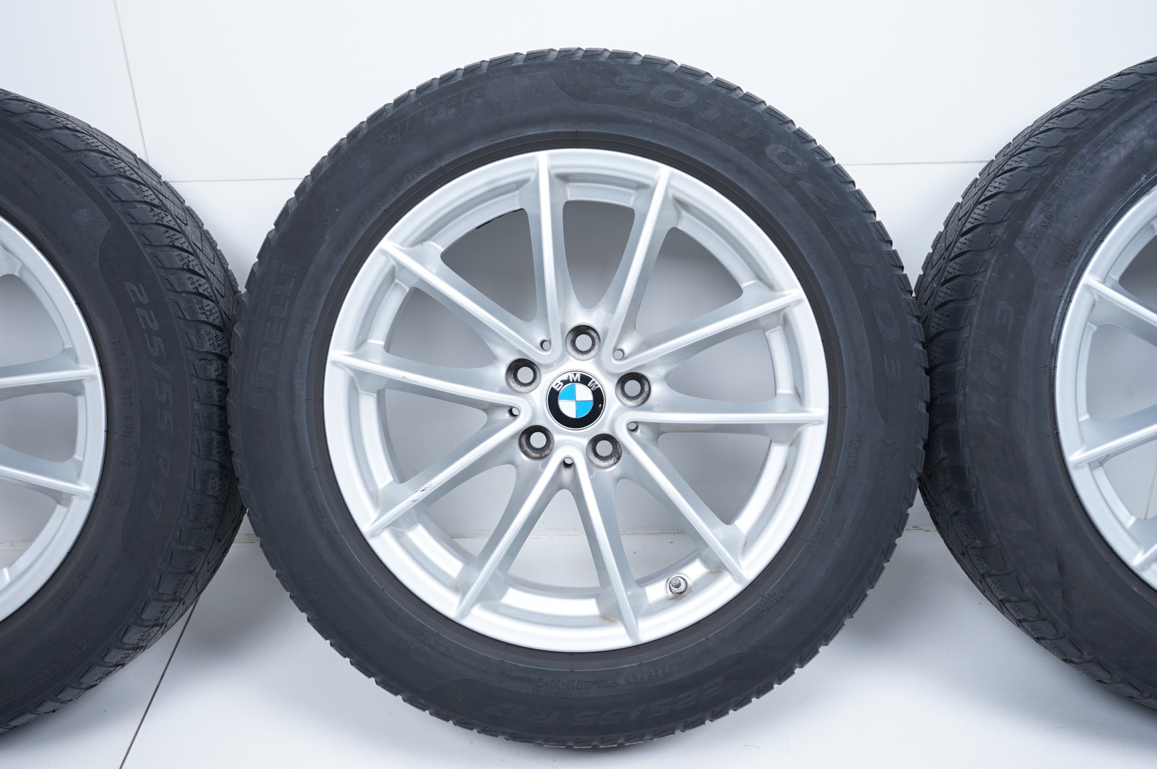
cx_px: 578
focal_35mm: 37
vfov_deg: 35.9
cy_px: 384
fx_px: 1188
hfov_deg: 51.9
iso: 250
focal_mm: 37
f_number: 7.1
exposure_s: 1/100
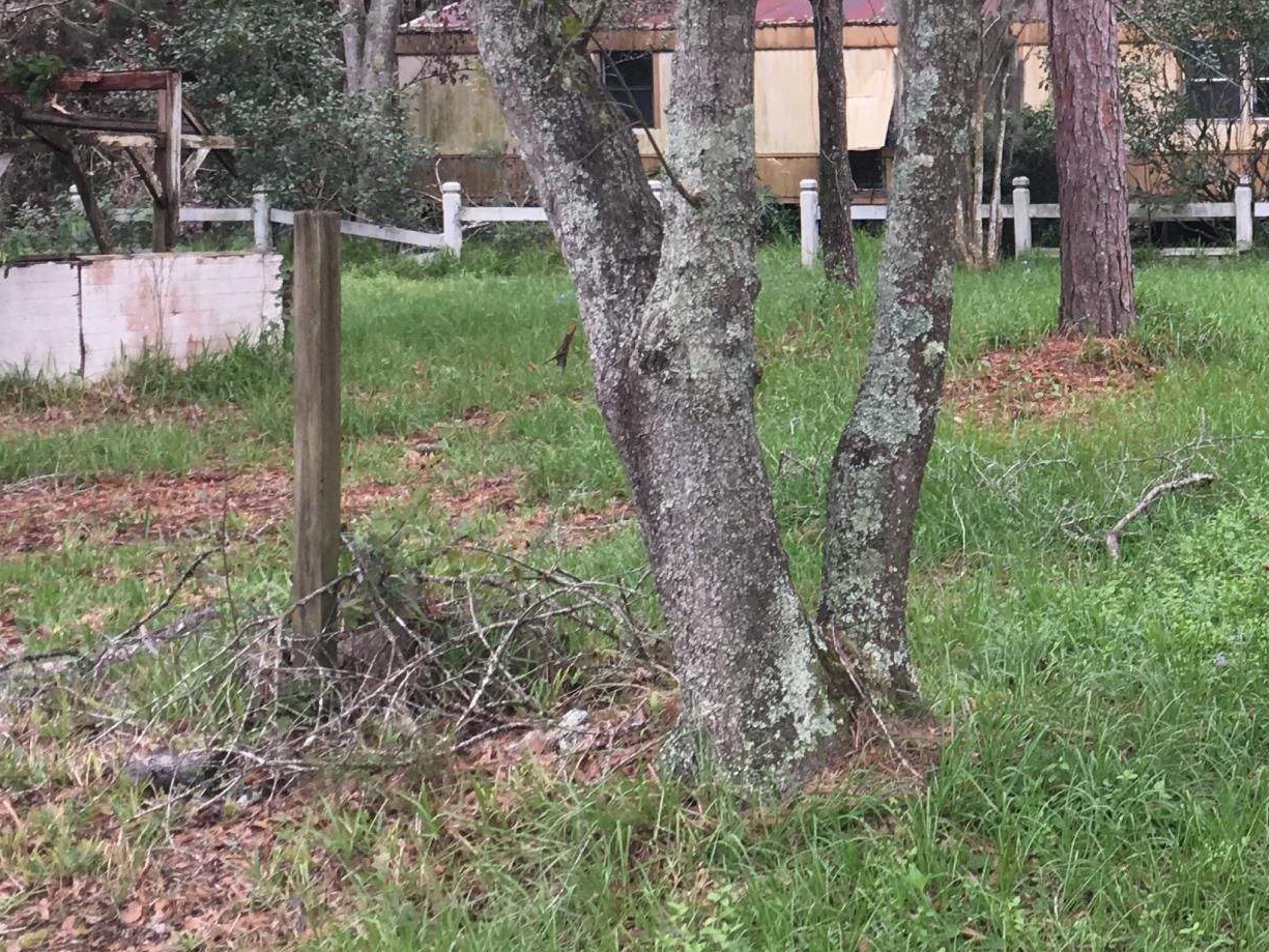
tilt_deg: -3.1
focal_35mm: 71
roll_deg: +0.3
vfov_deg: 20.6
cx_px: 1225
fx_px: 2603
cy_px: 231
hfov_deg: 26.2
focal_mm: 4.15
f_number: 2.2
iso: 32
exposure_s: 1/120
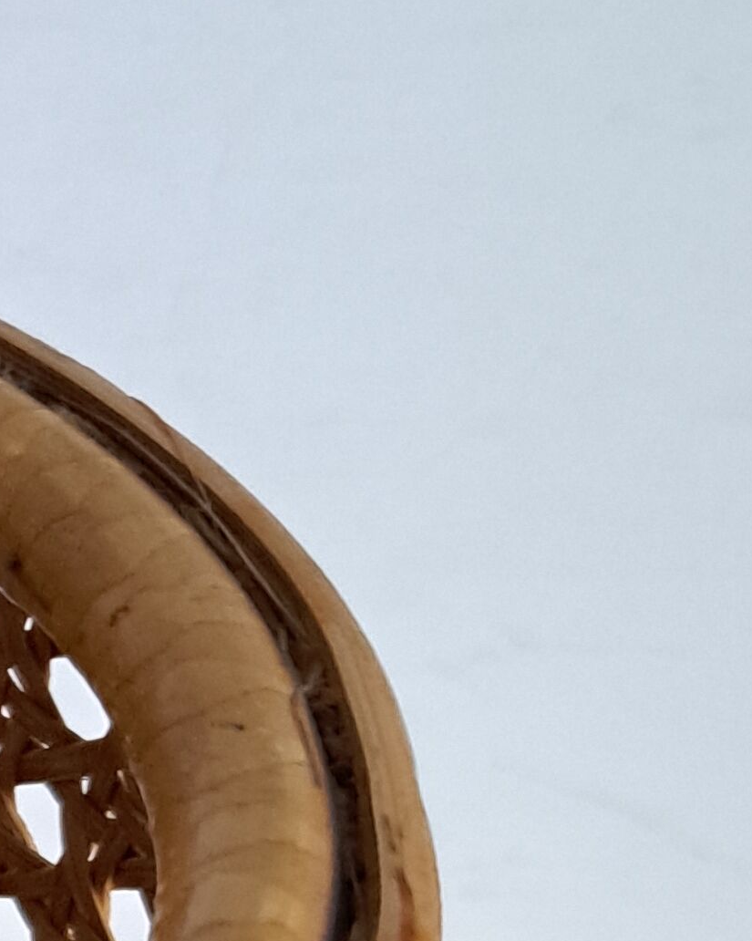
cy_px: 1312
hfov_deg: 13.0
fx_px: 2922
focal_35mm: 105
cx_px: -688
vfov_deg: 16.9
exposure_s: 1/50
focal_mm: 5.23
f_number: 1.8
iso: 320
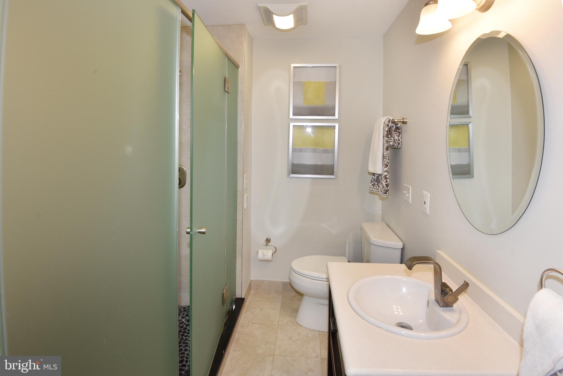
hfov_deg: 96.7
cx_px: 282
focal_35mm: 16
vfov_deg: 73.8
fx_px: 250
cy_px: 188
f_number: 10
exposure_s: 1/60
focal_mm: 16
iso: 800
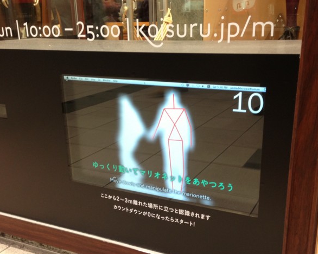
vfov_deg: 34.0
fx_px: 414
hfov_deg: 42.0
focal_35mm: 44
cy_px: 154
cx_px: 161
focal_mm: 4.13
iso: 100
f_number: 2.4
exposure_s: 1/20
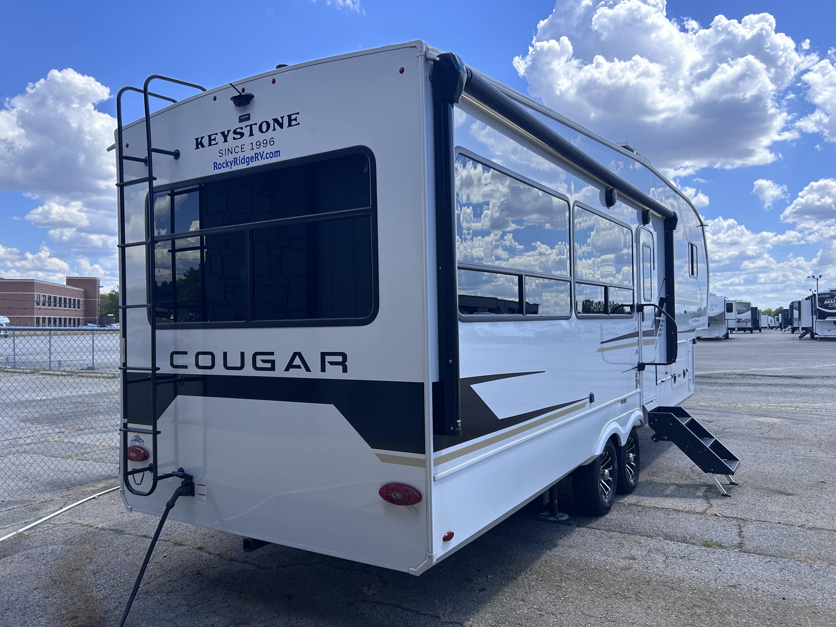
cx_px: 418
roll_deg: +0.1
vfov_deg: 53.1
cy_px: 314
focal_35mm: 26
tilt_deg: +0.8
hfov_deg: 67.3
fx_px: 628
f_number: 1.5
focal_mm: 5.7
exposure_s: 1/2632
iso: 50
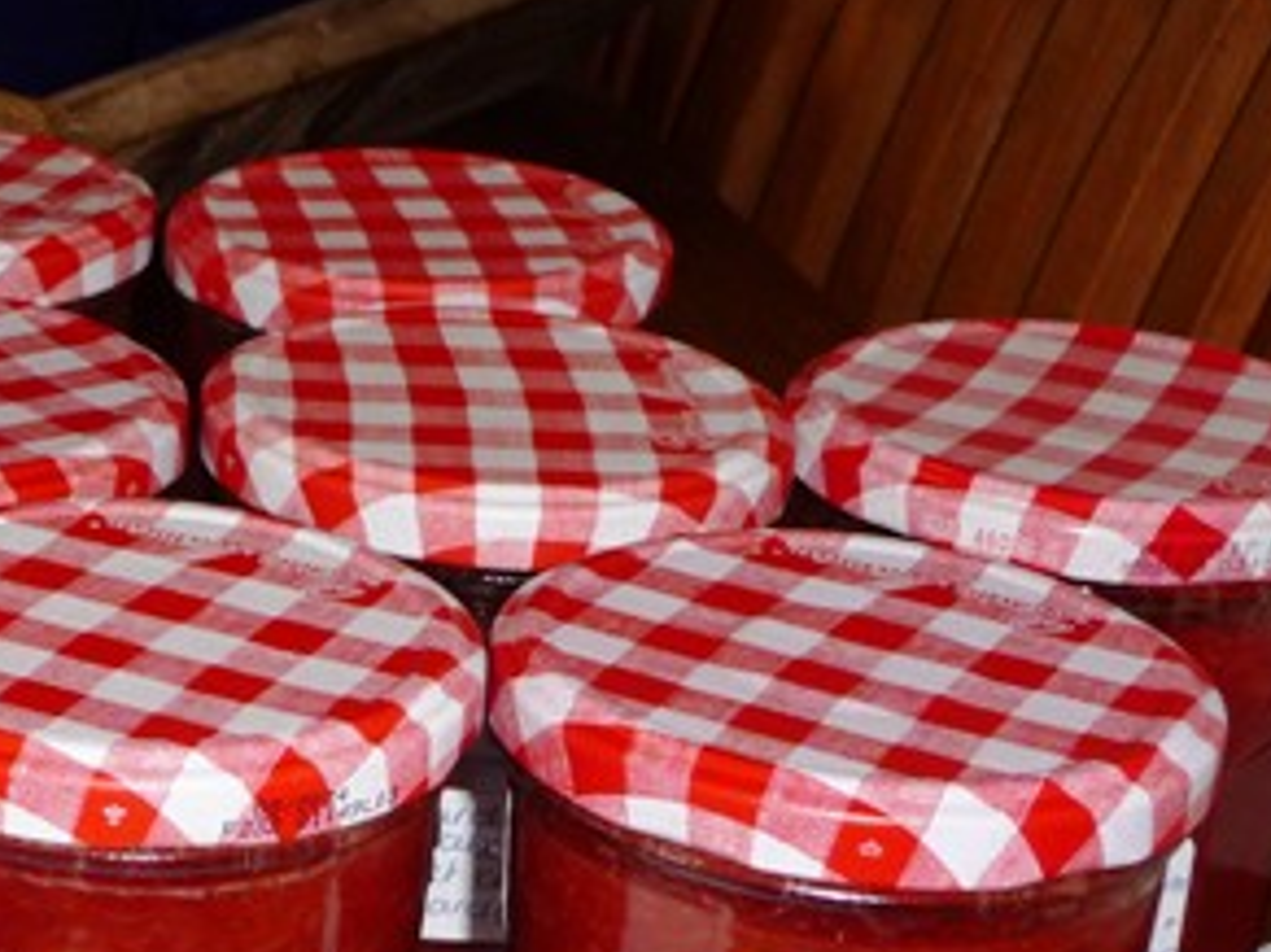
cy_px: 598
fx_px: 3230
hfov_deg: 21.2
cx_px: -96
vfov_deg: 16.7
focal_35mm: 88
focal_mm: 6.7
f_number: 3.9
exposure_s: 1/30
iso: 100
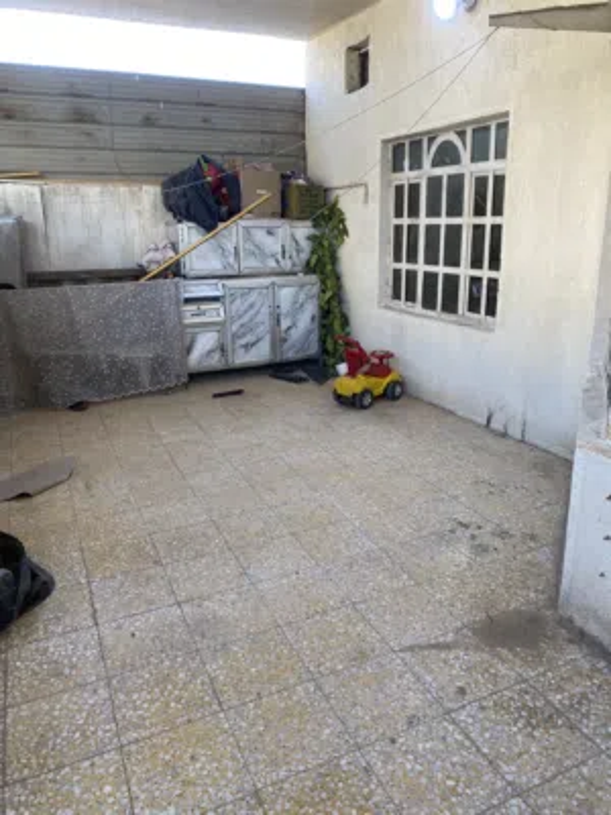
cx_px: 306
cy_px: 408
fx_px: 612
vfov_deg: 67.3
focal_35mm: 26
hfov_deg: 53.1
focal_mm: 4.25
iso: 50
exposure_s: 1/102
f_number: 1.8
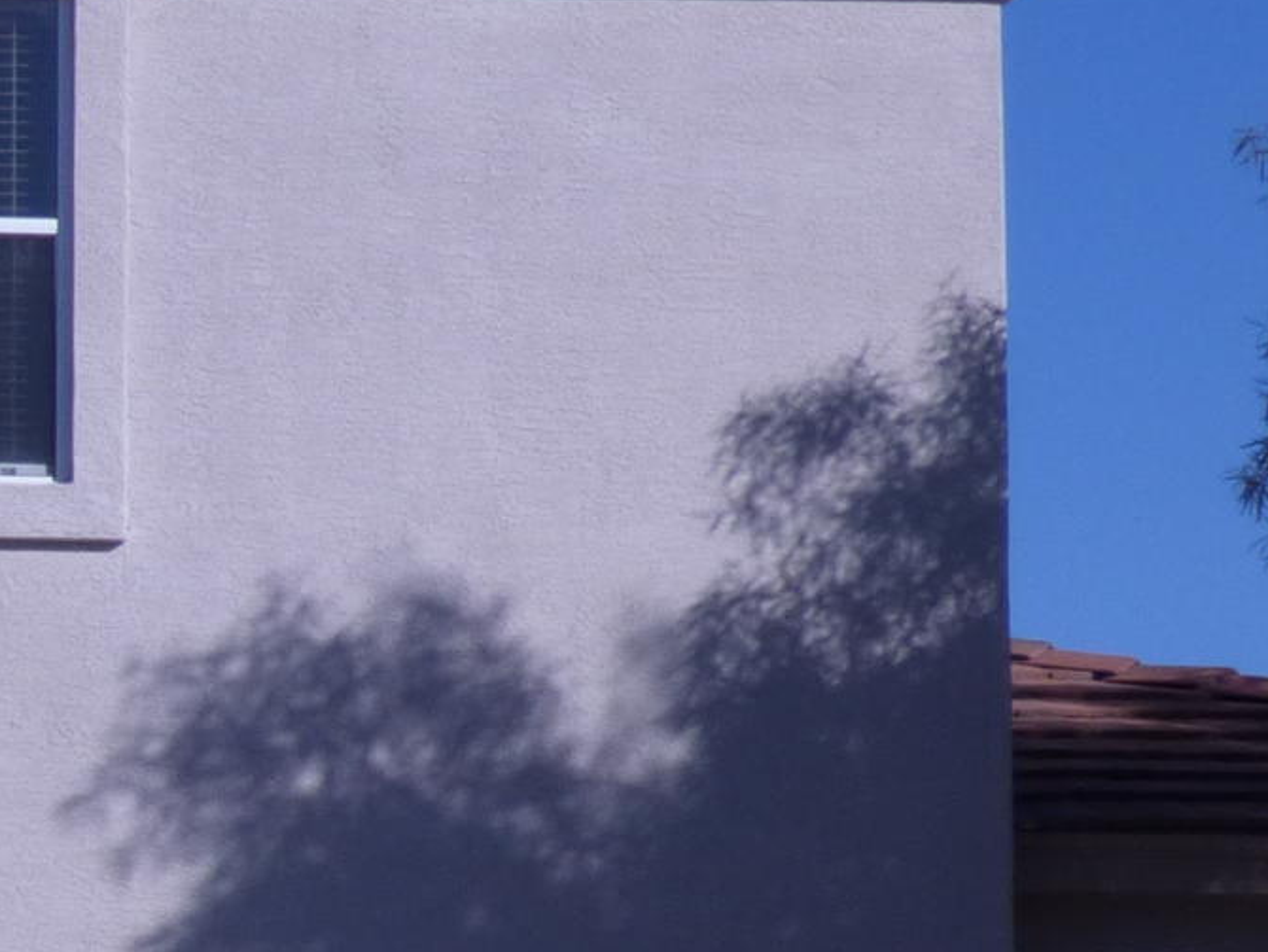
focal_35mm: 197
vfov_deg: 7.5
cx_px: -872
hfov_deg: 9.6
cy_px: 799
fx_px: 7219
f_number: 3.7
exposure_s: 1/1600
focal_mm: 7.79
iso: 100
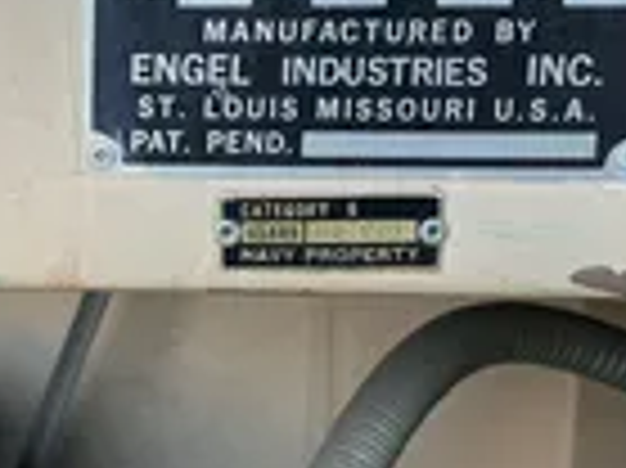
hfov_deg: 24.3
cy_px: 122
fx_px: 1355
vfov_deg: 19.5
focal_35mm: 75
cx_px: -63
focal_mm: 4.2
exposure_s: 1/121
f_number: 1.6
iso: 100
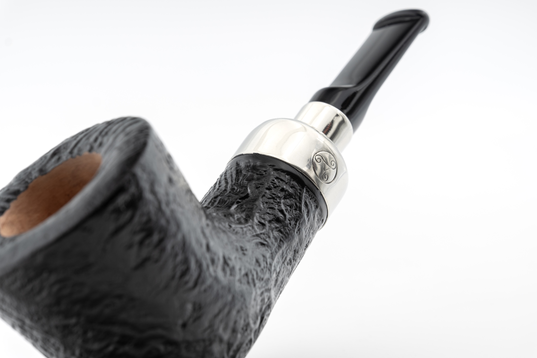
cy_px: 179
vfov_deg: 18.7
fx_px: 1089
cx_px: 268
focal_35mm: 73
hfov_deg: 27.7
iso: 125
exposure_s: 1/5
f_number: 9
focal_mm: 48.6
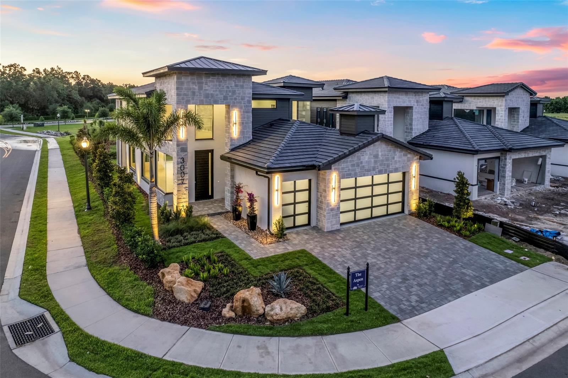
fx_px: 347
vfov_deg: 57.2
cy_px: 189
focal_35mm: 22
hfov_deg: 78.6
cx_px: 284
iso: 100
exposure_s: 1/20
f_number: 2.8
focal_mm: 8.38
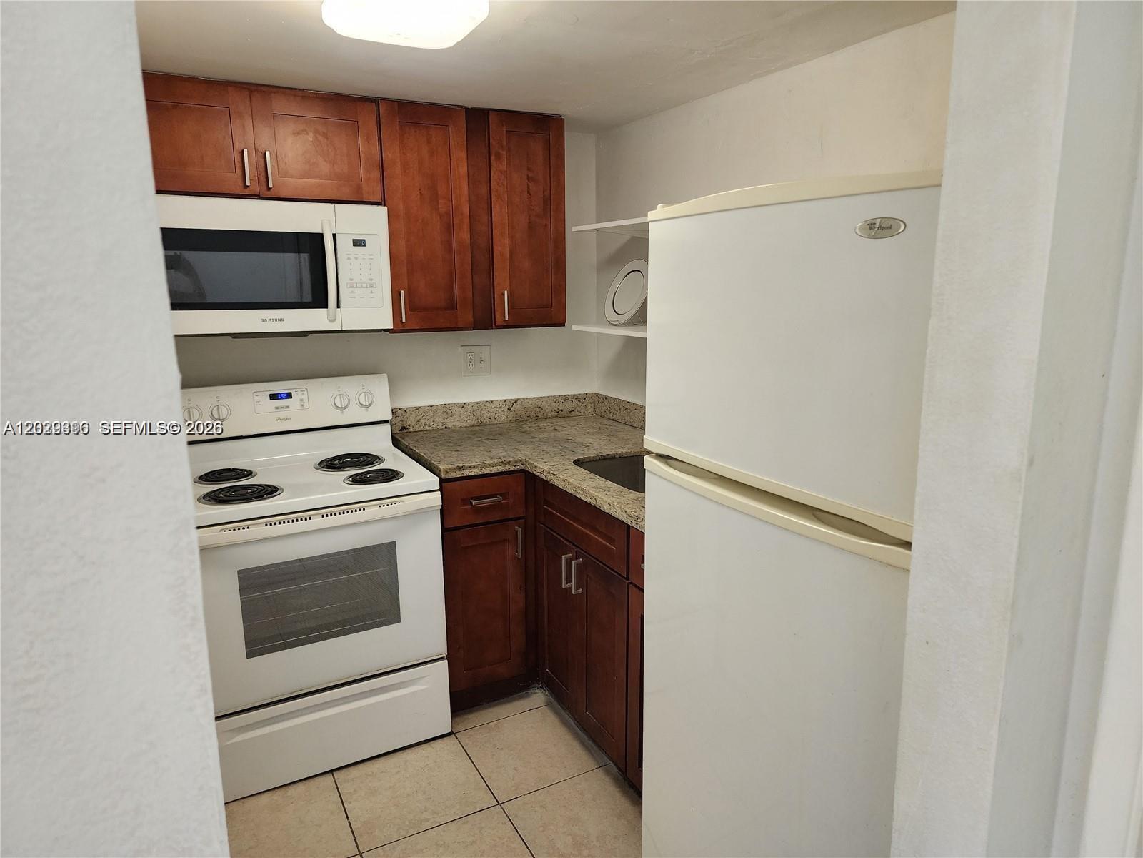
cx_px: 572
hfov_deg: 73.9
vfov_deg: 58.9
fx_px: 759
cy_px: 429
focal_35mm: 23
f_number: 1.8
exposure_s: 1/120
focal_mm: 6.4
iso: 250
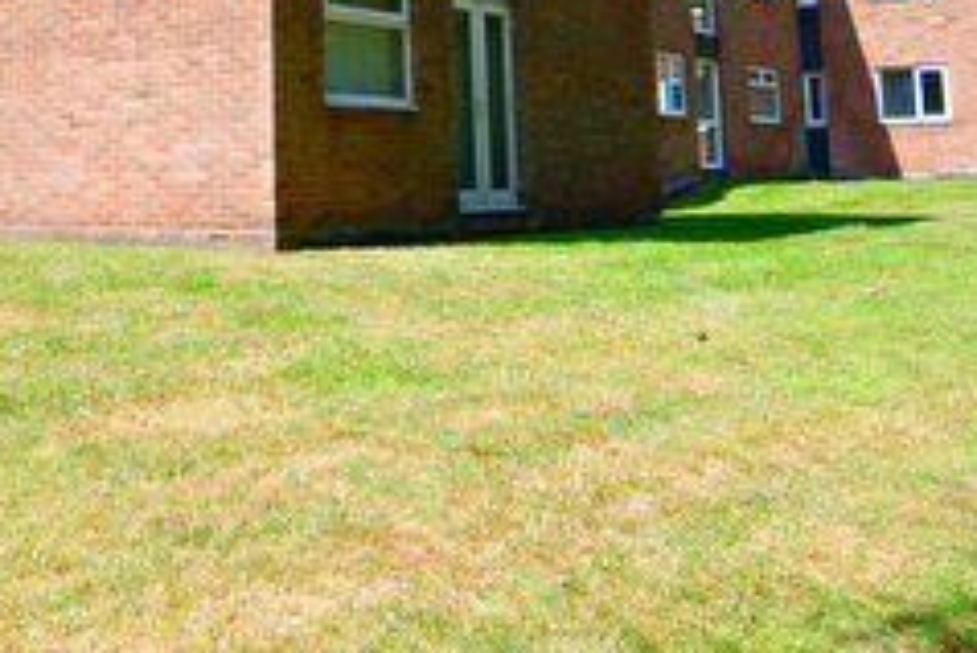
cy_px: -14
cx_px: 156
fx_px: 1439
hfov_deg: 35.9
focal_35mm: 53
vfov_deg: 24.3
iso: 100
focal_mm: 12
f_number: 4
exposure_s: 1/500
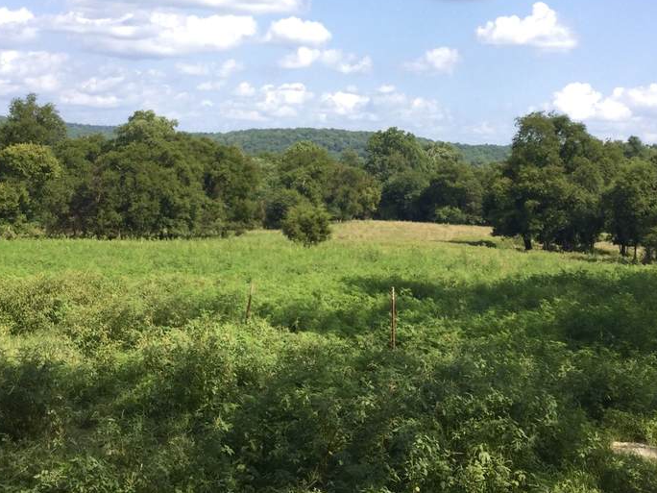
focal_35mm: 58
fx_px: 1101
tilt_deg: +2.6
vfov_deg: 24.9
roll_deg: -2.6
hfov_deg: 33.2
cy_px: 111
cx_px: 358
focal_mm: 3.3
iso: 25
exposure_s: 1/652
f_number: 2.4
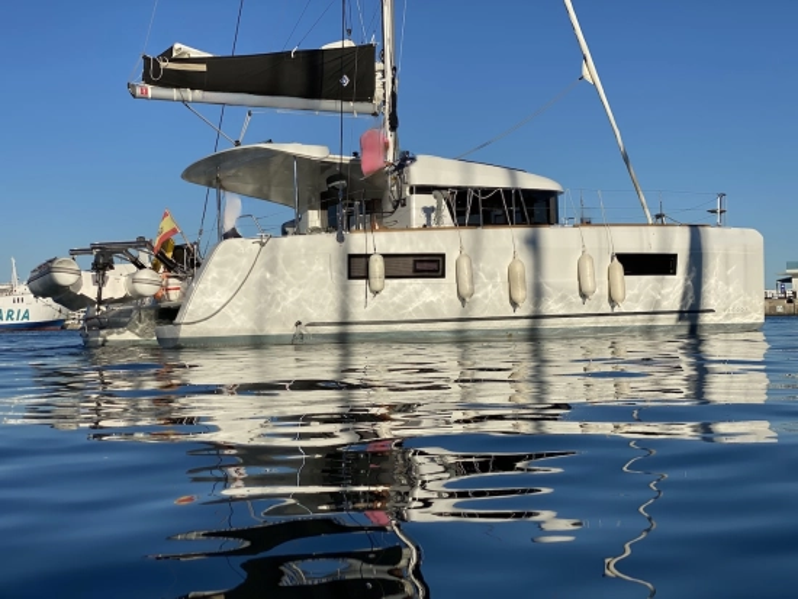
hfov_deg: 36.8
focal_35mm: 52
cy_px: 300
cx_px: 399
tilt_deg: +1.6
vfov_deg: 28.1
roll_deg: +1.2
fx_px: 1199
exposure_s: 1/2817
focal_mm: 6
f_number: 2
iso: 20
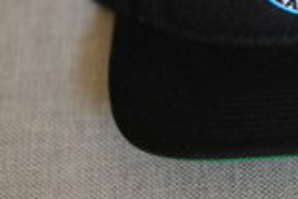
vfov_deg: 6.4
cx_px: 315
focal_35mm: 215
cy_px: -32
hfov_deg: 9.5
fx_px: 1780
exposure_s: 1/15
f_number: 2.8
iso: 200
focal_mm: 70
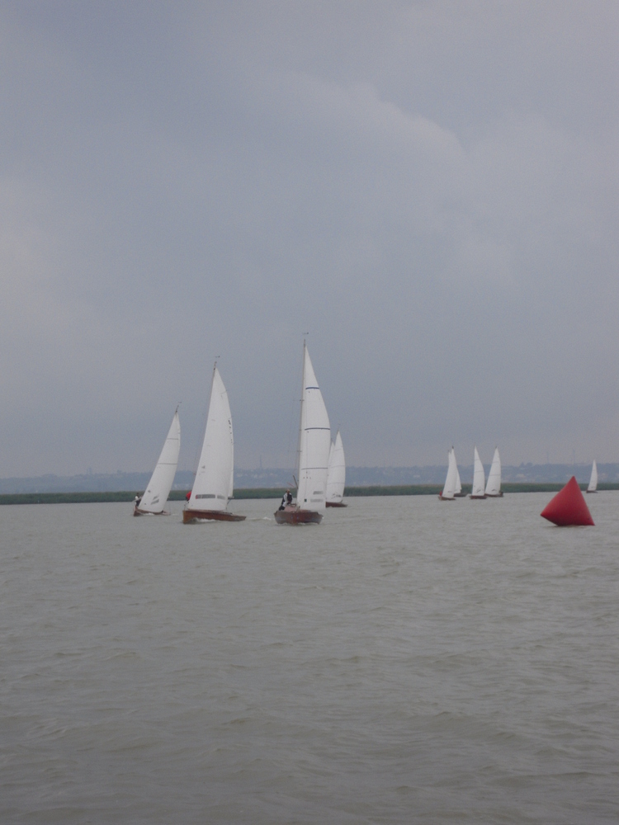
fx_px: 2670
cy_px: 412
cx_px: 310
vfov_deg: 17.6
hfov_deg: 13.2
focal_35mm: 112
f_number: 5.8
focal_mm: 20
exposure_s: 1/200
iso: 100
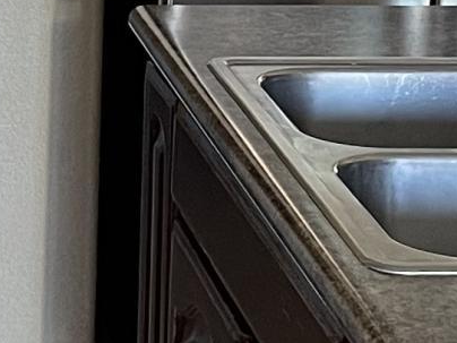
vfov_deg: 7.6
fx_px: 2548
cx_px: -214
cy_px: -48
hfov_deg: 10.0
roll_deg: -0.2
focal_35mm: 193
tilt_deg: -10.9
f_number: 1.6
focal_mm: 5.1
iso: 160
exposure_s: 1/60
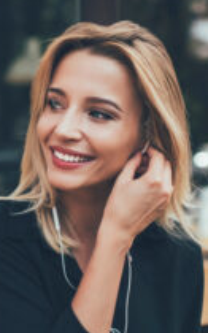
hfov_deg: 19.0
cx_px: 65
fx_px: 618
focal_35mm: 68
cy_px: 193
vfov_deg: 30.2
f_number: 1.8
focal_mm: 35
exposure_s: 1/1250
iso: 100
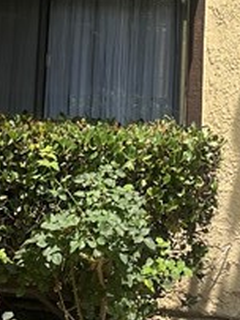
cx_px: 166
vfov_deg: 14.5
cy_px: -82
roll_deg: -1.8
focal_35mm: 131
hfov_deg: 11.3
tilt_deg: +7.0
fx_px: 1212
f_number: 1.6
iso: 50
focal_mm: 5.1
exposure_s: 1/1992
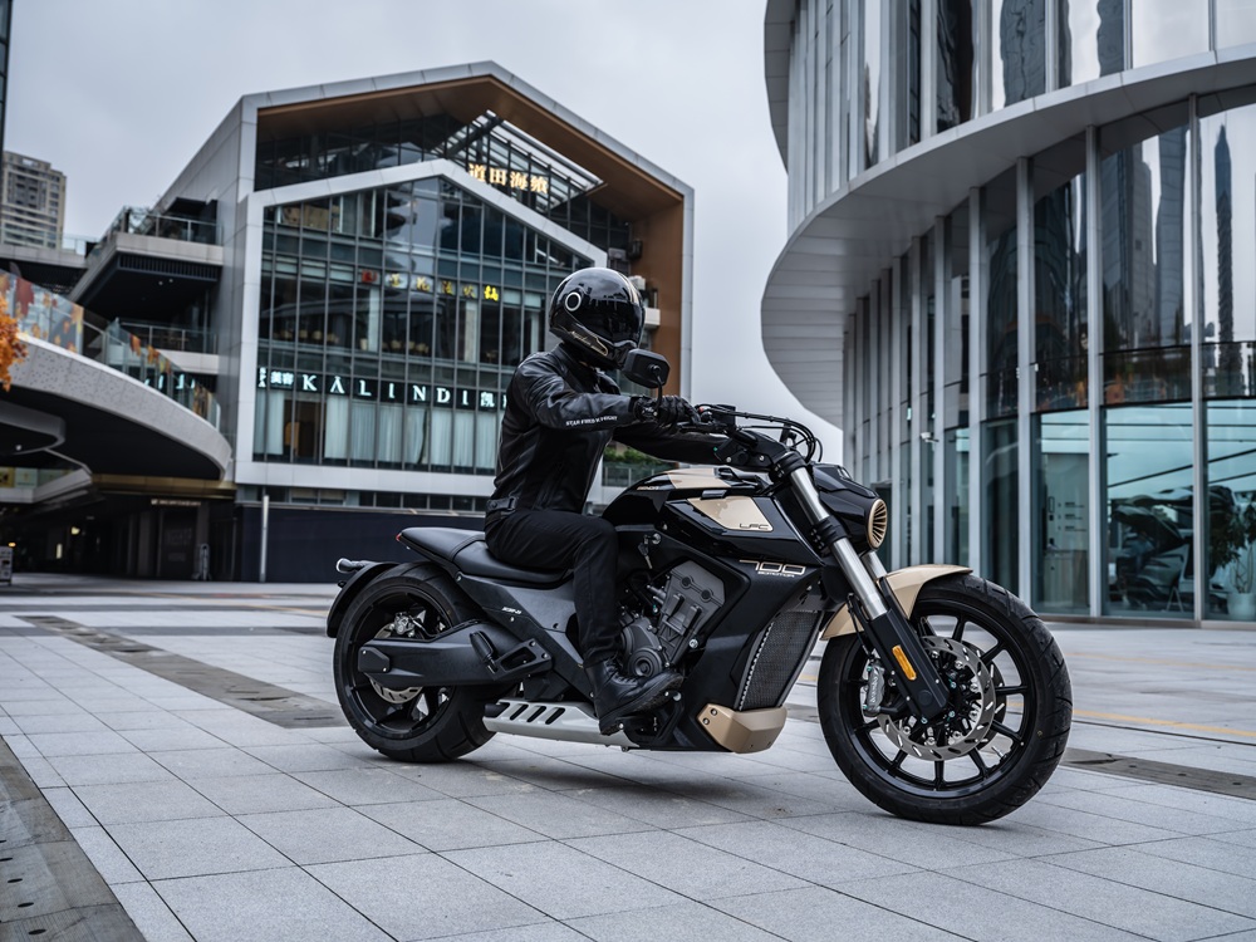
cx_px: 628
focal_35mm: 34
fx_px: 1234
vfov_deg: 41.8
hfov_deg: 54.0
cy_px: 471
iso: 400
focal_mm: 43.3
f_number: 5.6
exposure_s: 1/250
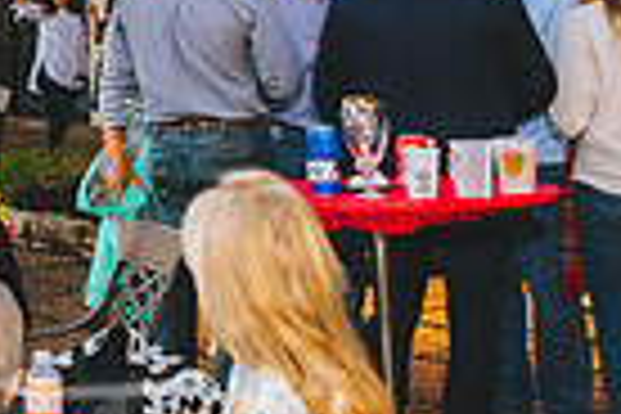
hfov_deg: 17.9
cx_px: -333
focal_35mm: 101
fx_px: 1742
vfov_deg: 13.3
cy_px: -25
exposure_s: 1/100
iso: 800
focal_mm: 24
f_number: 3.5
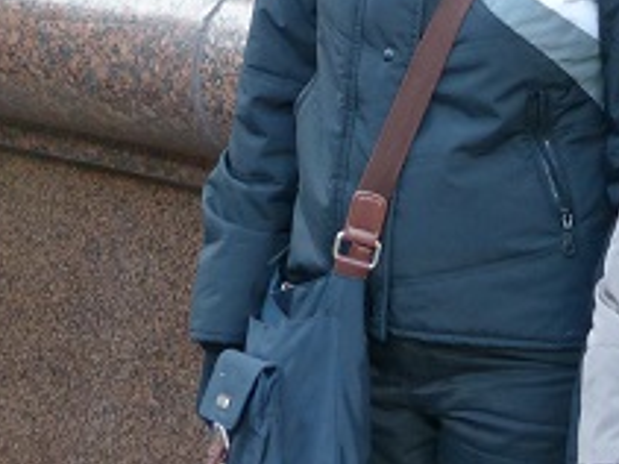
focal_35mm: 143
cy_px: 134
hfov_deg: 13.8
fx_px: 2556
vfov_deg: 10.3
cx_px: 267
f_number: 3.2
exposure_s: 1/60
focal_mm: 7.4
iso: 100
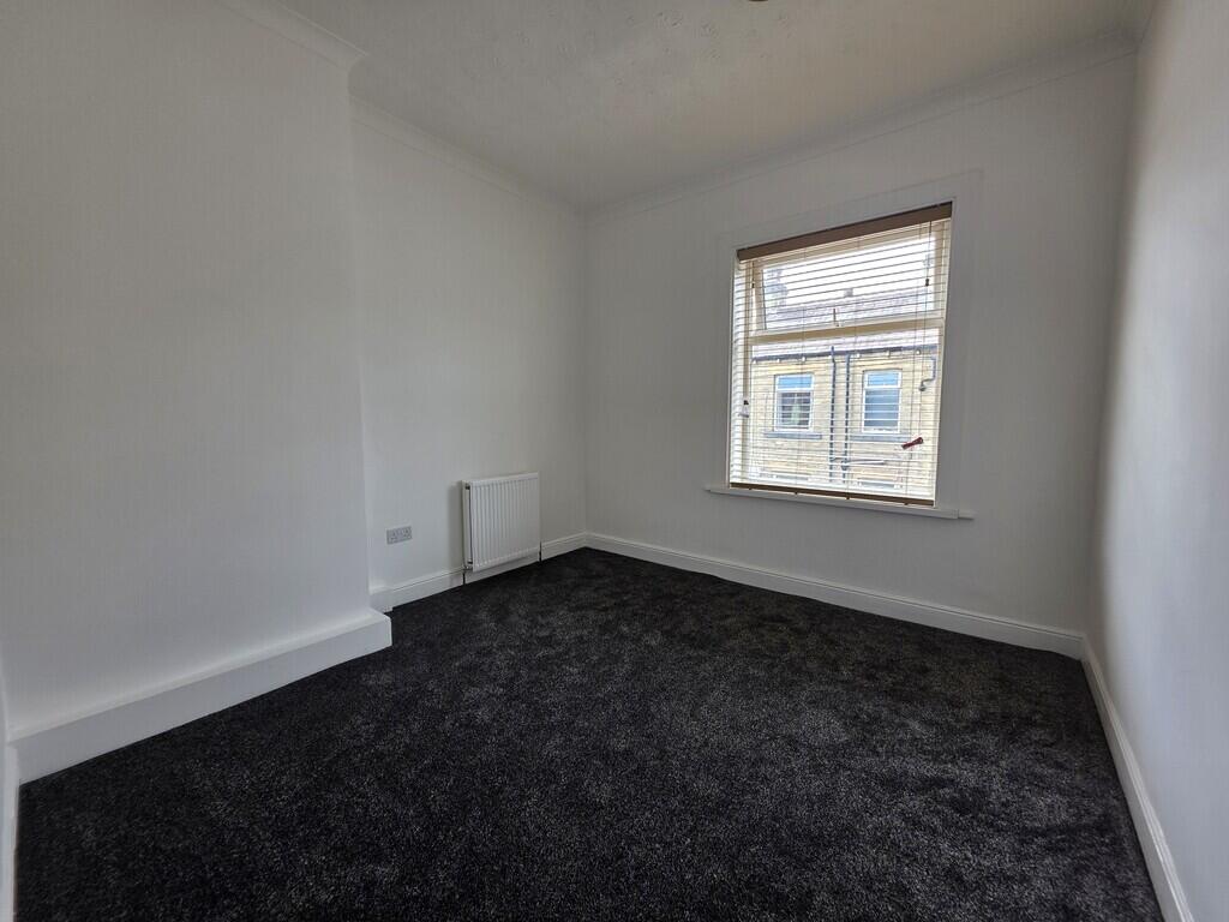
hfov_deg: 106.2
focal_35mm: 13
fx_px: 462
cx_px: 614
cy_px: 461
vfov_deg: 89.9
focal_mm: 2.2
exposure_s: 1/100
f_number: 1.9
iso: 50
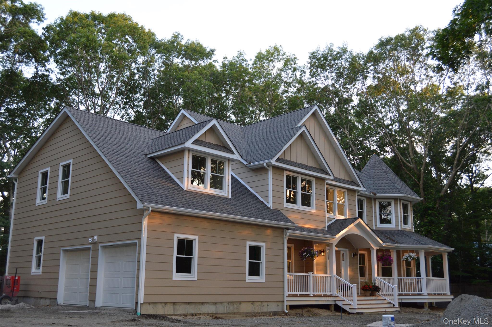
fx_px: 491
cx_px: 246
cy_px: 164
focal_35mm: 36
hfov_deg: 53.2
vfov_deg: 36.8
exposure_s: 1/100
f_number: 5
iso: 400
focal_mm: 24
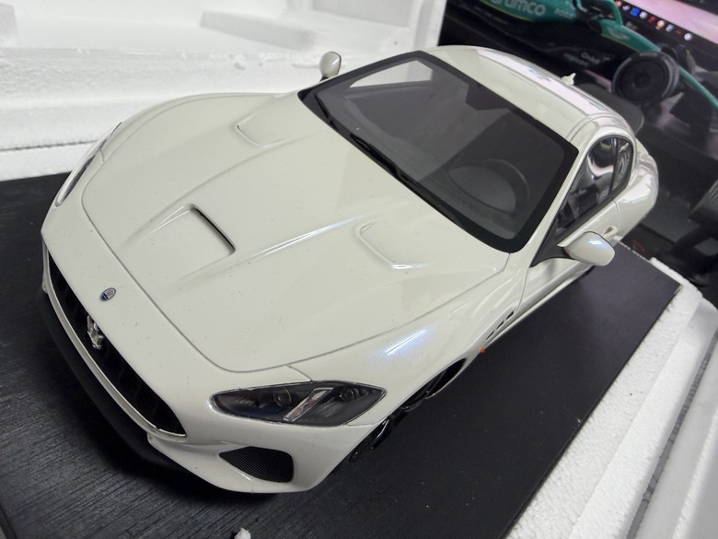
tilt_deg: -37.7
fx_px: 498
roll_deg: -22.9
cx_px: 359
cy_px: 270
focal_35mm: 24
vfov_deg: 56.8
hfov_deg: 71.6
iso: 160
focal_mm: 2.22
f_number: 2.2
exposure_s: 1/60
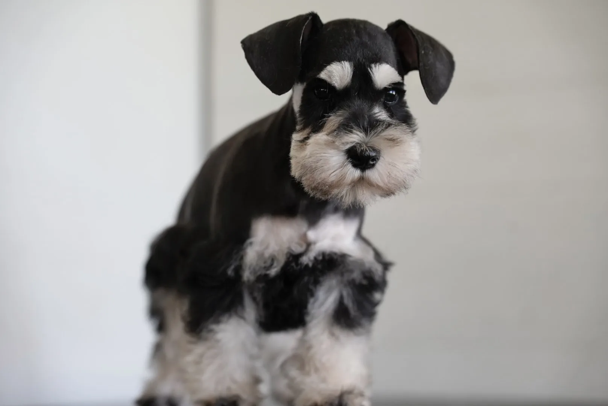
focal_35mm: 101
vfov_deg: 13.6
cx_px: 304
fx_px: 1707
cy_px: 203
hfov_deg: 20.2
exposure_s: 1/160
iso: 1600
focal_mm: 101
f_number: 4
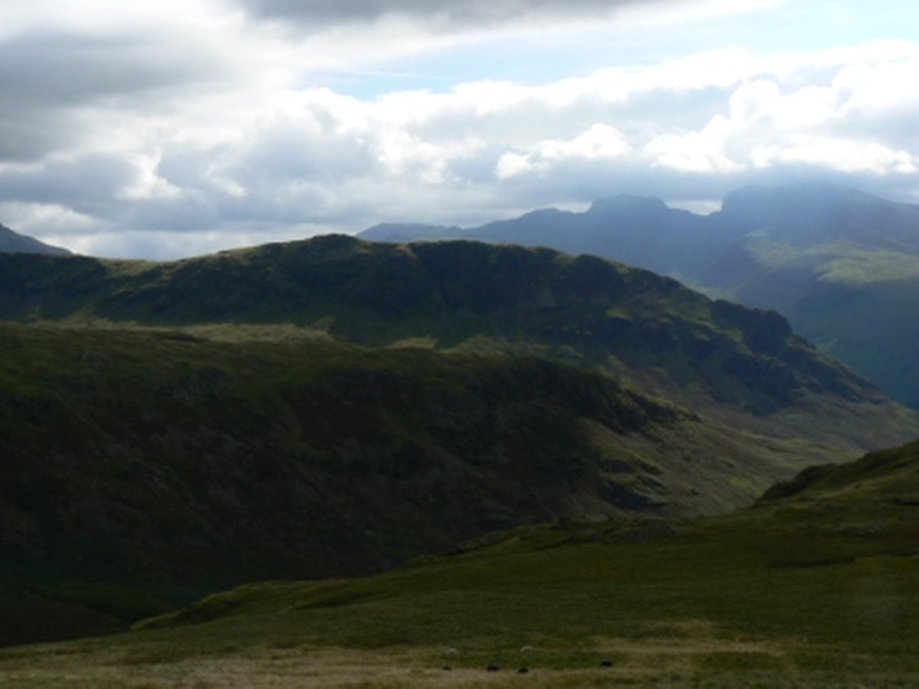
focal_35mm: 52
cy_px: 344
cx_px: 460
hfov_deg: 36.8
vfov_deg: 28.0
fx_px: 1381
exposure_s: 1/400
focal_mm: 8.7
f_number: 8
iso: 80
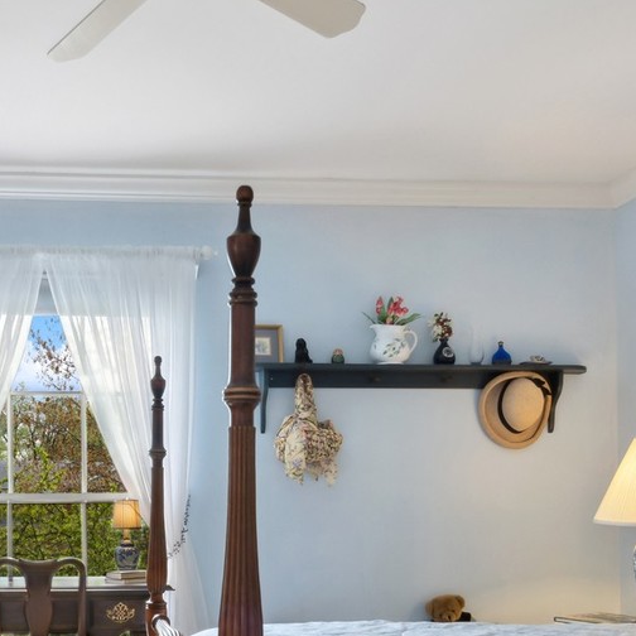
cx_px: 144
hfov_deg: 39.6
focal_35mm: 41
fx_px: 852
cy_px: 519
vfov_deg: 39.2
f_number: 9.5
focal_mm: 15
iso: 200
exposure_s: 1/30
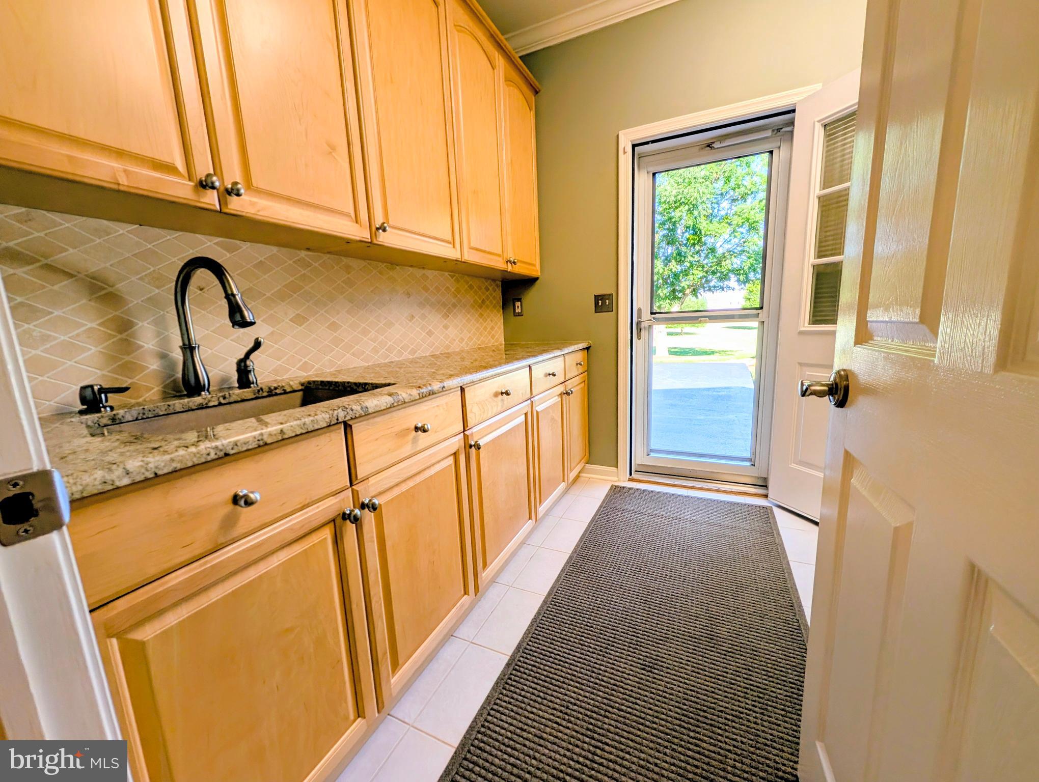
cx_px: 520
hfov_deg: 110.5
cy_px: 391
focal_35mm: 12
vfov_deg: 94.6
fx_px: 361
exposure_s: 1/186
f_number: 1.7
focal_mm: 2.02
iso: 42
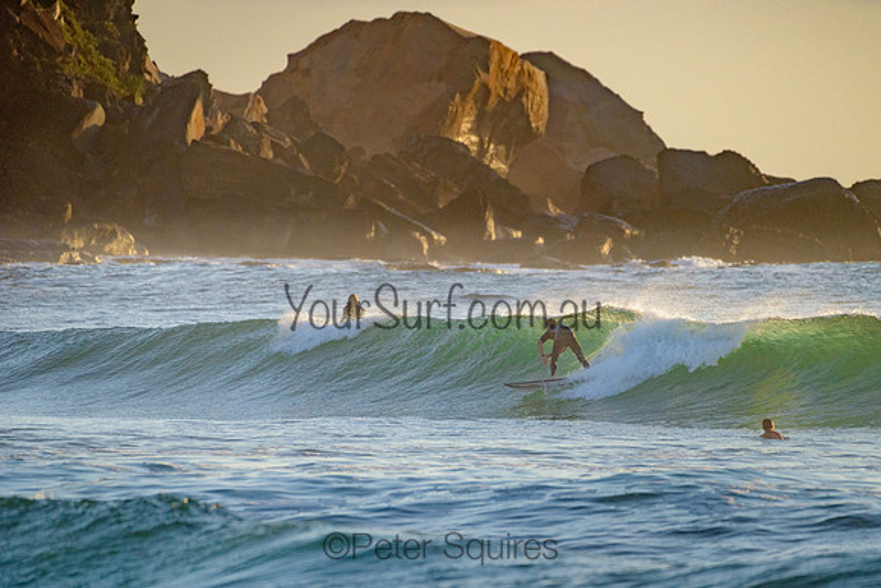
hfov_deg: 3.4
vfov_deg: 2.2
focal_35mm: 613
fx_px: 14999
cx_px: 534
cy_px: 355
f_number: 5.6
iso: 450
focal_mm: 500
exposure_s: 1/2000
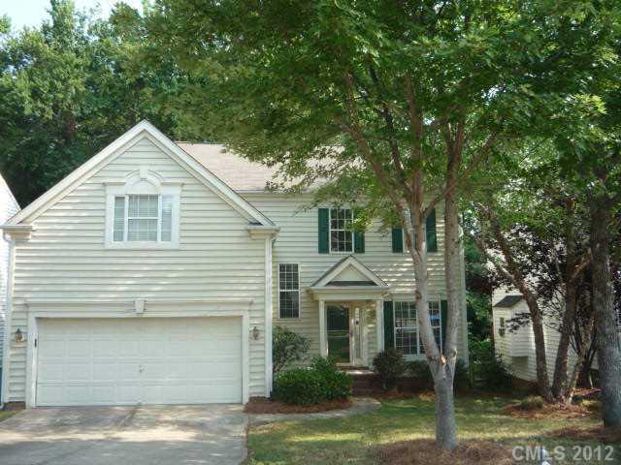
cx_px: 310
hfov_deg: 60.0
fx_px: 538
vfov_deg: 46.8
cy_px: 232
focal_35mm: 30
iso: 100
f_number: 4
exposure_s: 1/125
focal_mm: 5.2
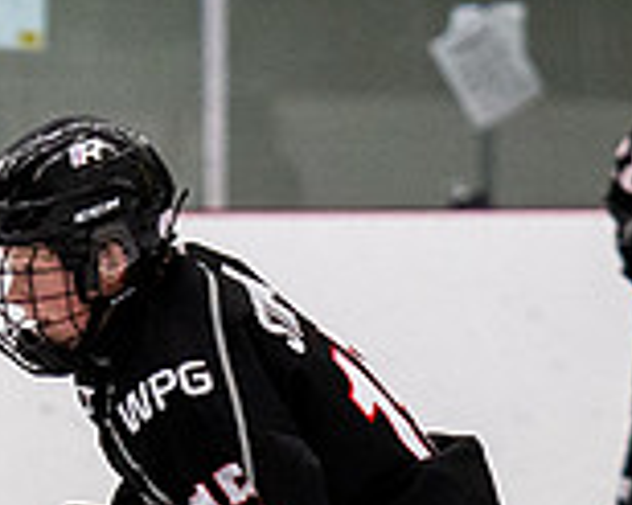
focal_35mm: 888
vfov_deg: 1.7
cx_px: 590
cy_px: 797
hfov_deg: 2.2
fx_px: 16599
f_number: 2.8
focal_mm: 112
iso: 1400
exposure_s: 1/640
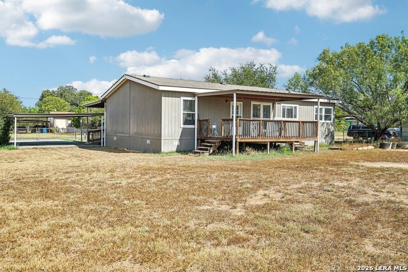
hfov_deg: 60.3
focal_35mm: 31
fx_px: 351
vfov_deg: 42.3
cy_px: 136
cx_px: 204
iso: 200
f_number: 8
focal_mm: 31
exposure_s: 1/250
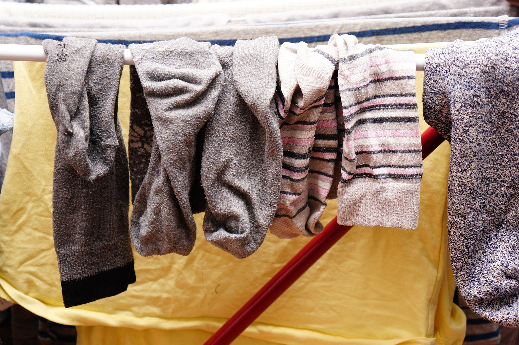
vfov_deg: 19.7
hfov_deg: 29.3
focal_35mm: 69
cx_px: 260
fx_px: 994
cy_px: 172
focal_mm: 46
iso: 400
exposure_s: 1/80
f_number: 5
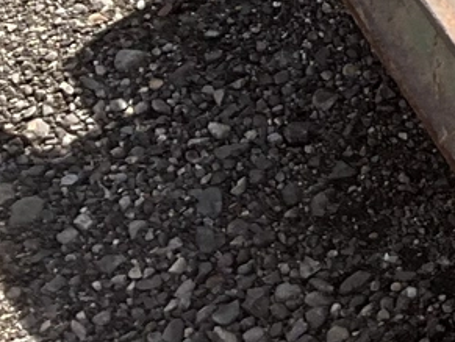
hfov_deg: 8.4
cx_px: 1370
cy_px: -459
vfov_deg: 7.1
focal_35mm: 199
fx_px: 2619
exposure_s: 1/929
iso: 25
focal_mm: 3
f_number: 1.8
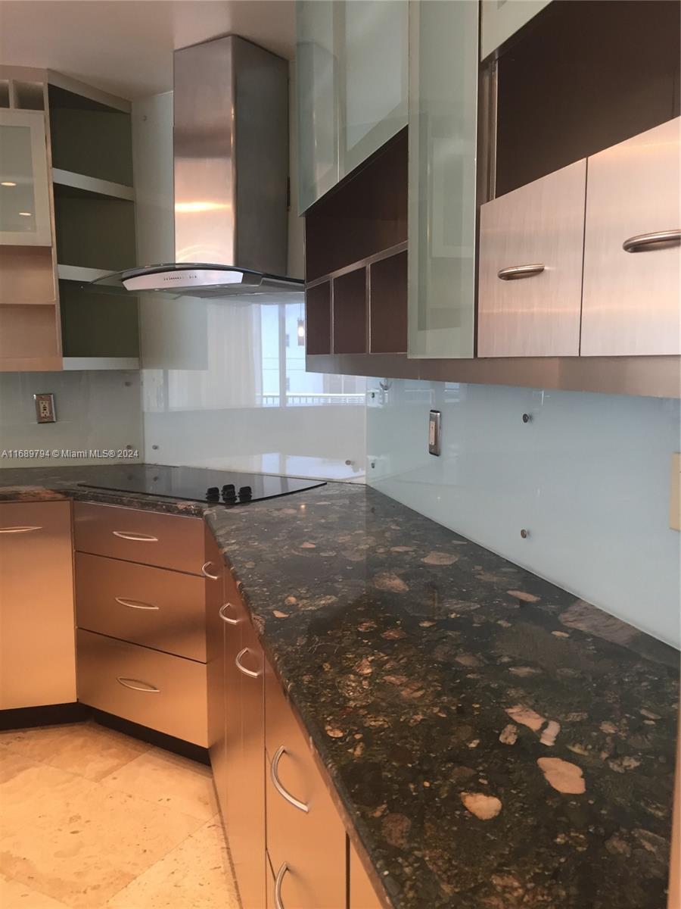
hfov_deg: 48.2
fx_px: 761
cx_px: 340
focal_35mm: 29
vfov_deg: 61.7
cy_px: 454
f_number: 2.2
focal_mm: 4.15
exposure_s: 1/30
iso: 80
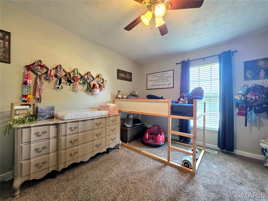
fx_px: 101
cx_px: 134
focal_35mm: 13
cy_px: 100
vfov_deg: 89.9
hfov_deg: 106.2
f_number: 1.9
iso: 320
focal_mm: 2.2
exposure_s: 1/60.2
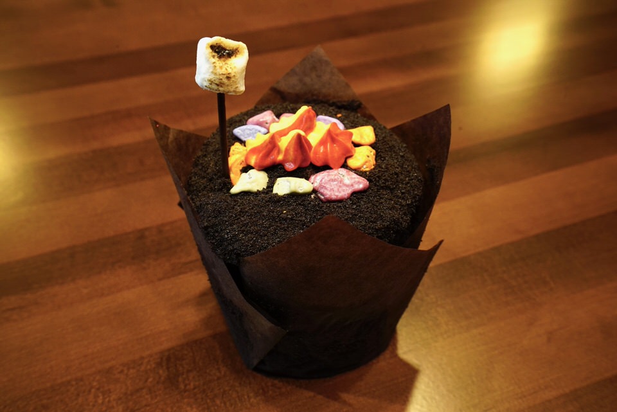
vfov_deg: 37.9
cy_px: 206
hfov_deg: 54.4
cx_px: 308
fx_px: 600
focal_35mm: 35
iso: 2500
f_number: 13
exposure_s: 1/8
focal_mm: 35
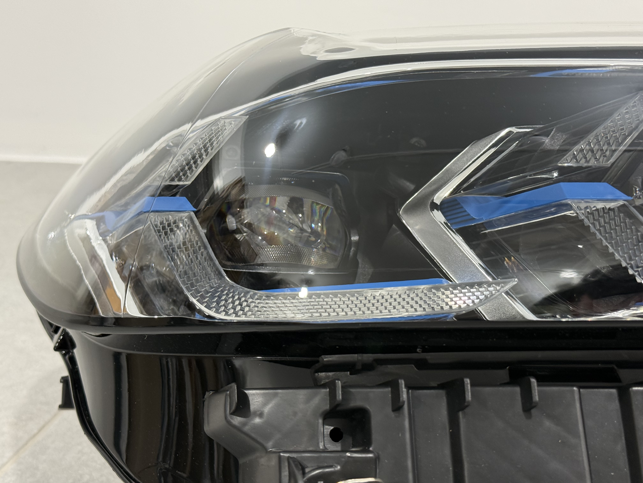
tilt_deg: -20.3
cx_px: 322
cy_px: 242
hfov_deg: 39.7
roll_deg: +1.8
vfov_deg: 30.3
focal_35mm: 48
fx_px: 892
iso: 125
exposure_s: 1/50
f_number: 1.78
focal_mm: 6.76
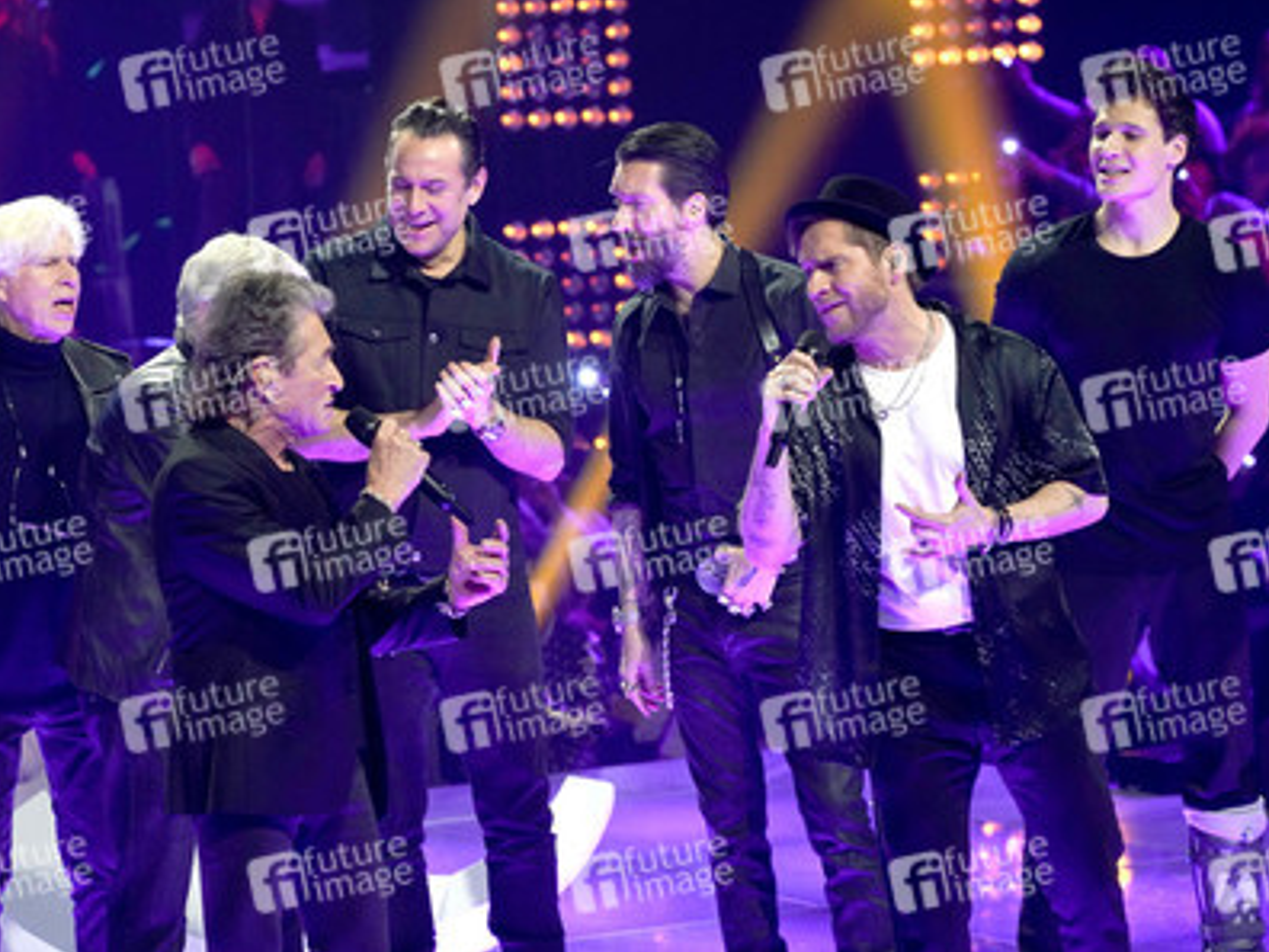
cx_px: 566
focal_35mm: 152
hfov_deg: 13.0
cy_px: 474
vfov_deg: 9.8
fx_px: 5572
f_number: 5.6
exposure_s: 1/160
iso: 3200
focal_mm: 139
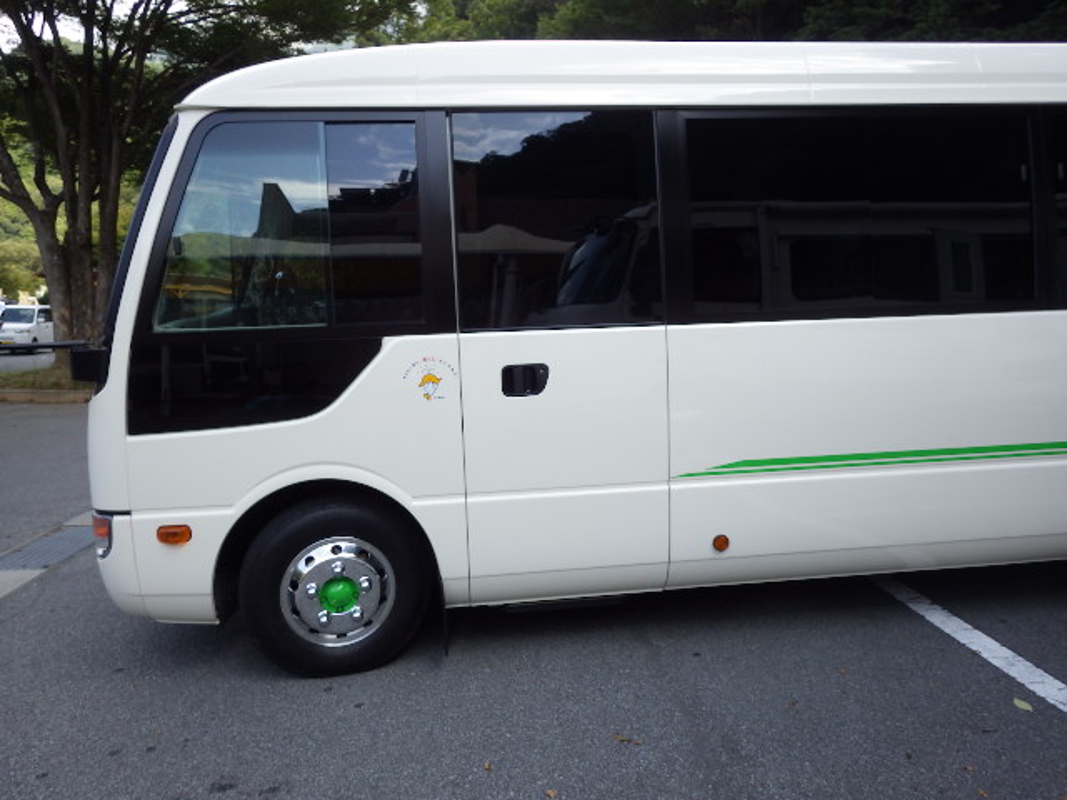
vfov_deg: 54.9
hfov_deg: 69.4
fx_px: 771
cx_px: 534
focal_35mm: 25
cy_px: 400
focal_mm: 4.5
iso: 125
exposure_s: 1/500
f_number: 2.8
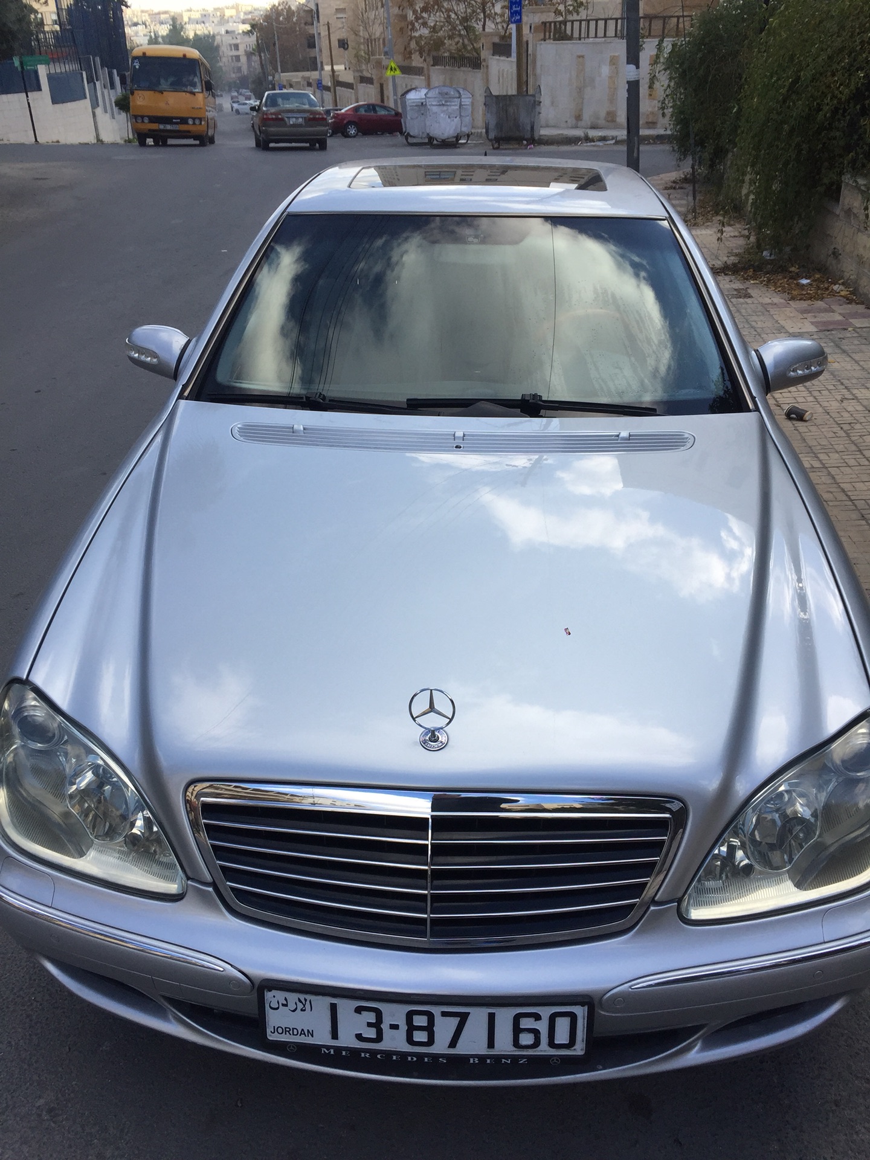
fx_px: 972
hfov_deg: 48.2
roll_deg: +1.4
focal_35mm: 29
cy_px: 580
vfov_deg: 61.7
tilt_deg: -26.5
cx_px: 435
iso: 32
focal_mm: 4.15
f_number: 2.2
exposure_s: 1/682
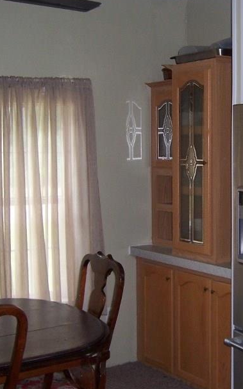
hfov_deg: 21.6
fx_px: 626
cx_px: 203
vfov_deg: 34.5
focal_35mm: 59
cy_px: 178
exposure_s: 1/60
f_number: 2.8
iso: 140
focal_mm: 5.5
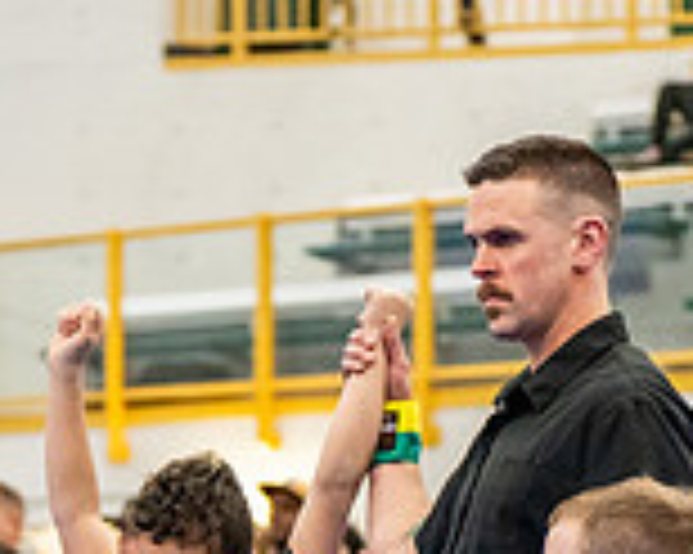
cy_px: 831
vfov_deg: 6.2
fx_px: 5063
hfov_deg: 7.8
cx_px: 400
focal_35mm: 247
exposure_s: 1/500
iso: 5000
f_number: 2.8
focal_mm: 70
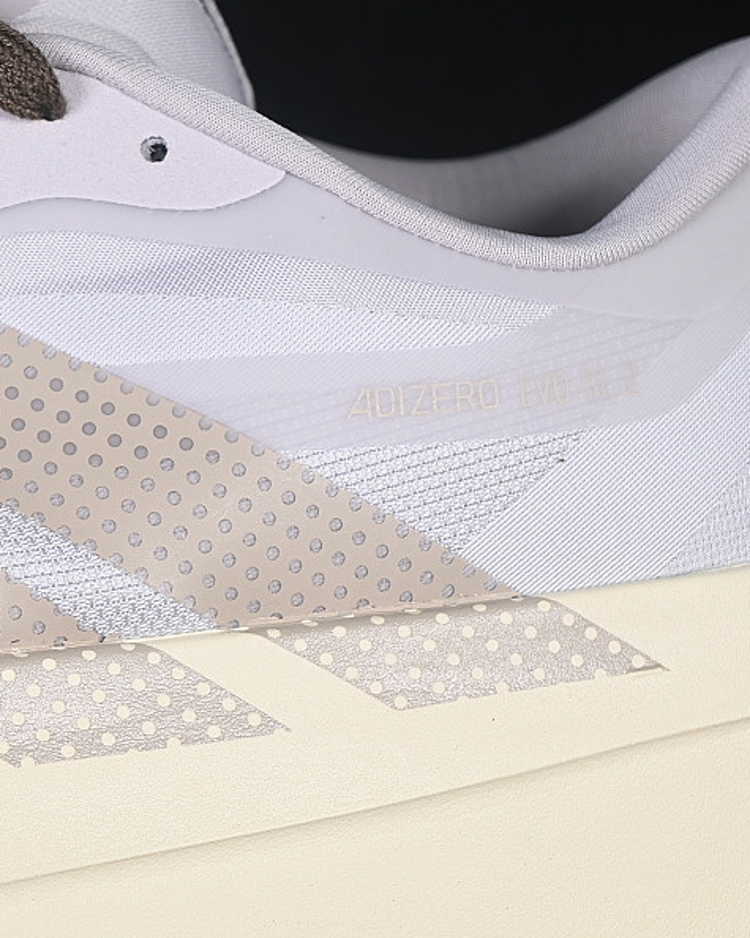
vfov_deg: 15.0
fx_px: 3552
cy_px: 488
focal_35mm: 128
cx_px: -8
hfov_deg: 11.9
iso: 160
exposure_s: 1/60
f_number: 7.1
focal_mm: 50
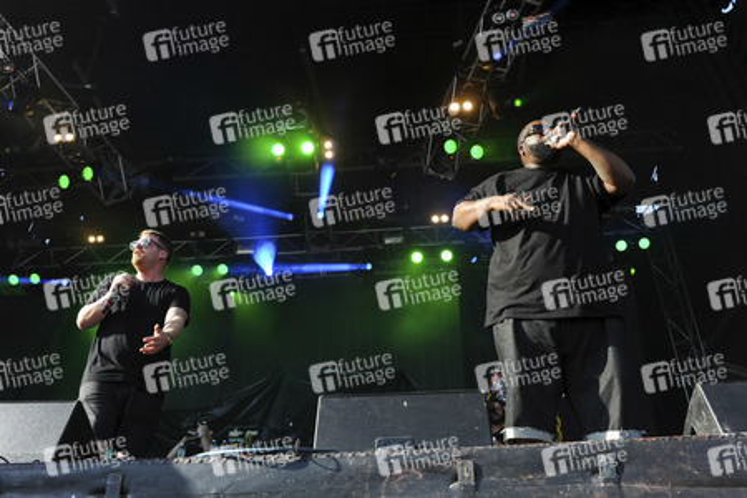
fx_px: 643
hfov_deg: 60.3
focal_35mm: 31
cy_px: 249
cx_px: 374
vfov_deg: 42.3
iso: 400
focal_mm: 31
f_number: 5
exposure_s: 1/500
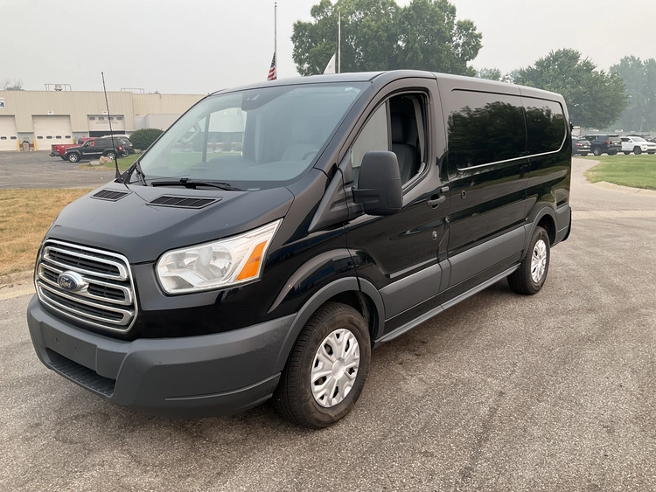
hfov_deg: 61.6
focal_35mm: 29
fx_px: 550
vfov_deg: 48.3
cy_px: 246
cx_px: 328
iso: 25
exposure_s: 1/375
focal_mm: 3
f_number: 1.8
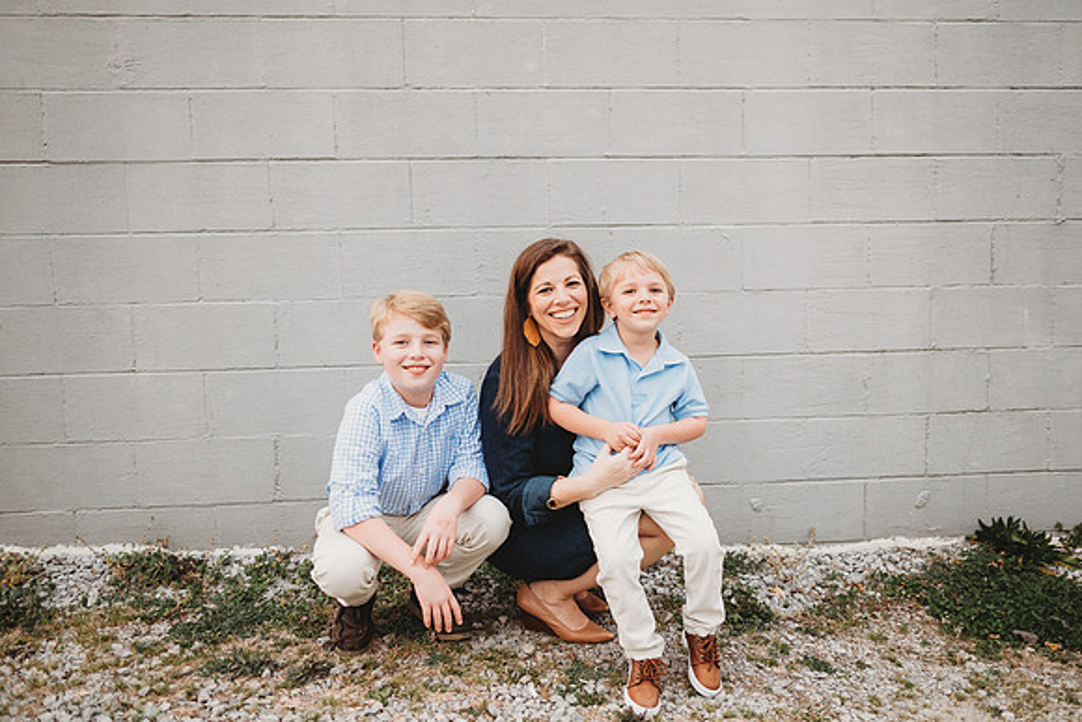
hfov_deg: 70.6
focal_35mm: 25
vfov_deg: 50.6
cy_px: 360
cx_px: 559
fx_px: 764
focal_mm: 24
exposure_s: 1/250
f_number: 2.5
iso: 320
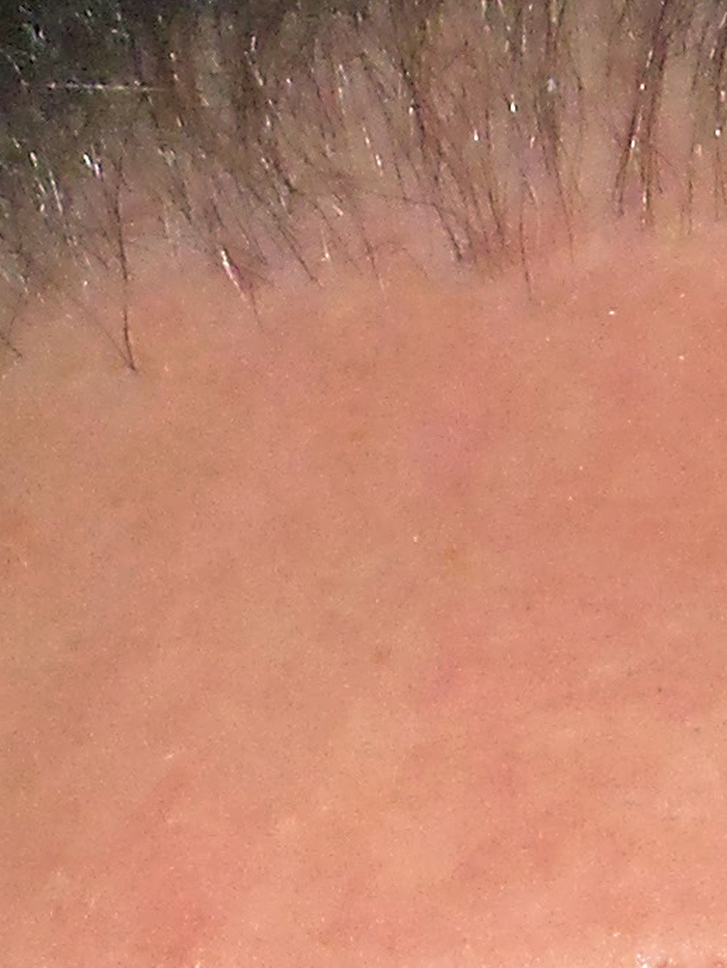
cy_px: 2292
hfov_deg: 1.8
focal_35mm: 820
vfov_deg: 2.4
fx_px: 22948
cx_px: 1241
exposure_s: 1/40
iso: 100
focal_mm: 23.7
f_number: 4.7
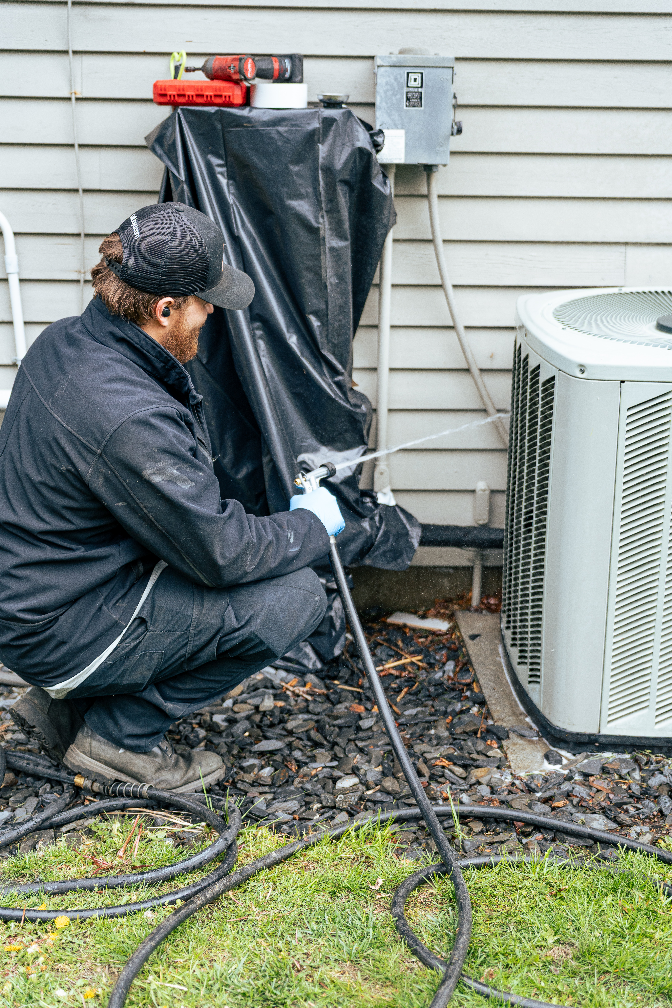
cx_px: 336
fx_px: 1425
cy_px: 504
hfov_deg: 26.5
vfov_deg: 39.0
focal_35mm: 51
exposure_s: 1/1000
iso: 320
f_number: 2.8
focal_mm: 50.9
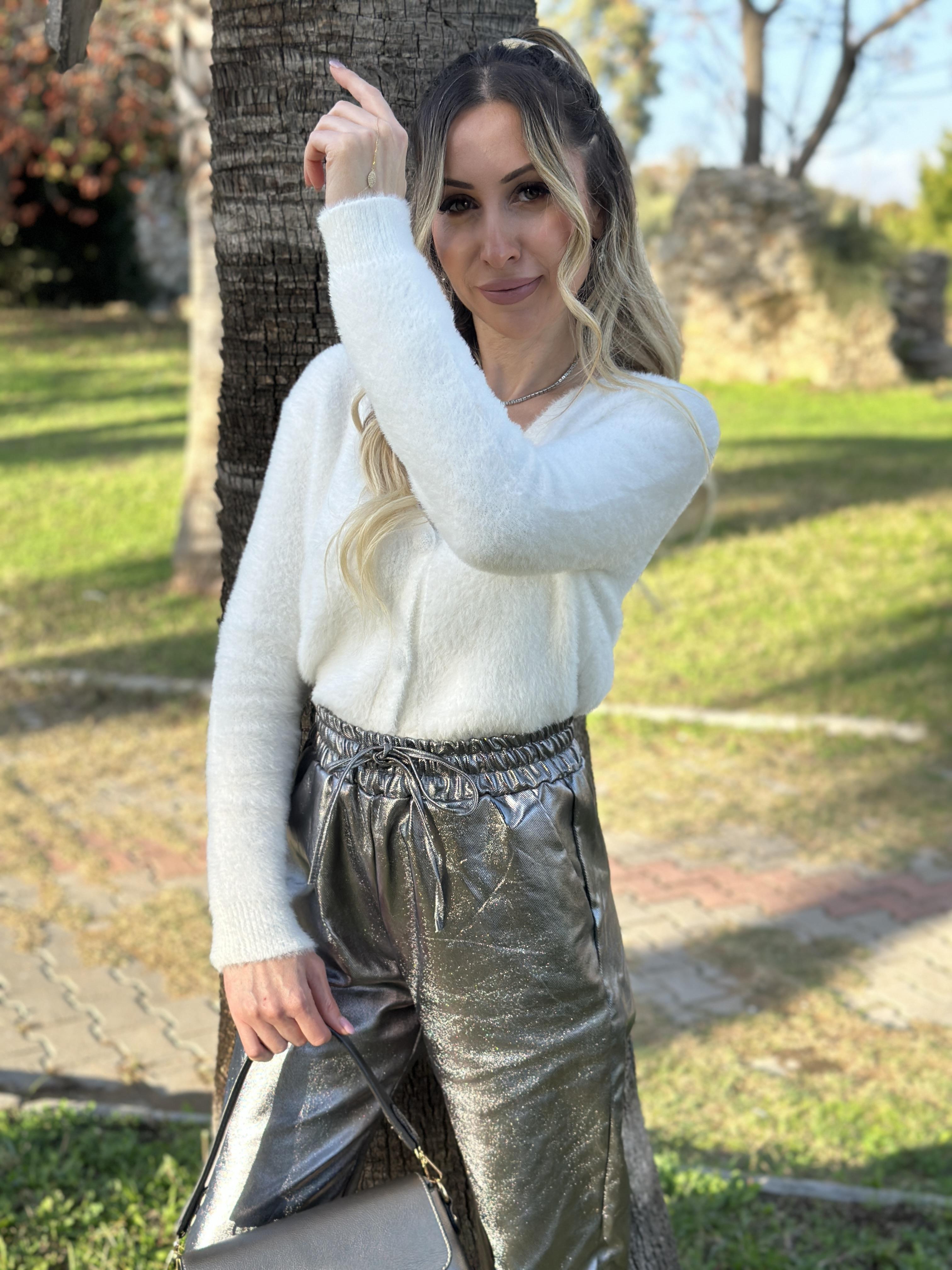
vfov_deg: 39.7
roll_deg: +1.3
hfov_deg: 30.3
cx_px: 476
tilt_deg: -10.8
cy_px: 635
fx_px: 1760
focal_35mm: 48
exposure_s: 1/1041
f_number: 1.78
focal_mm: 6.86
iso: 80
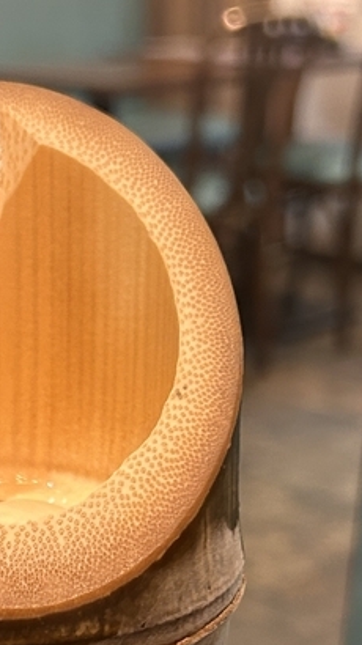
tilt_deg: -27.9
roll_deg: -0.9
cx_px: 38
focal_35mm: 83
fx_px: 1419
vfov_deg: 24.1
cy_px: 695
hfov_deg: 14.4
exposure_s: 1/50
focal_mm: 5.7
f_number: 1.5
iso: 160
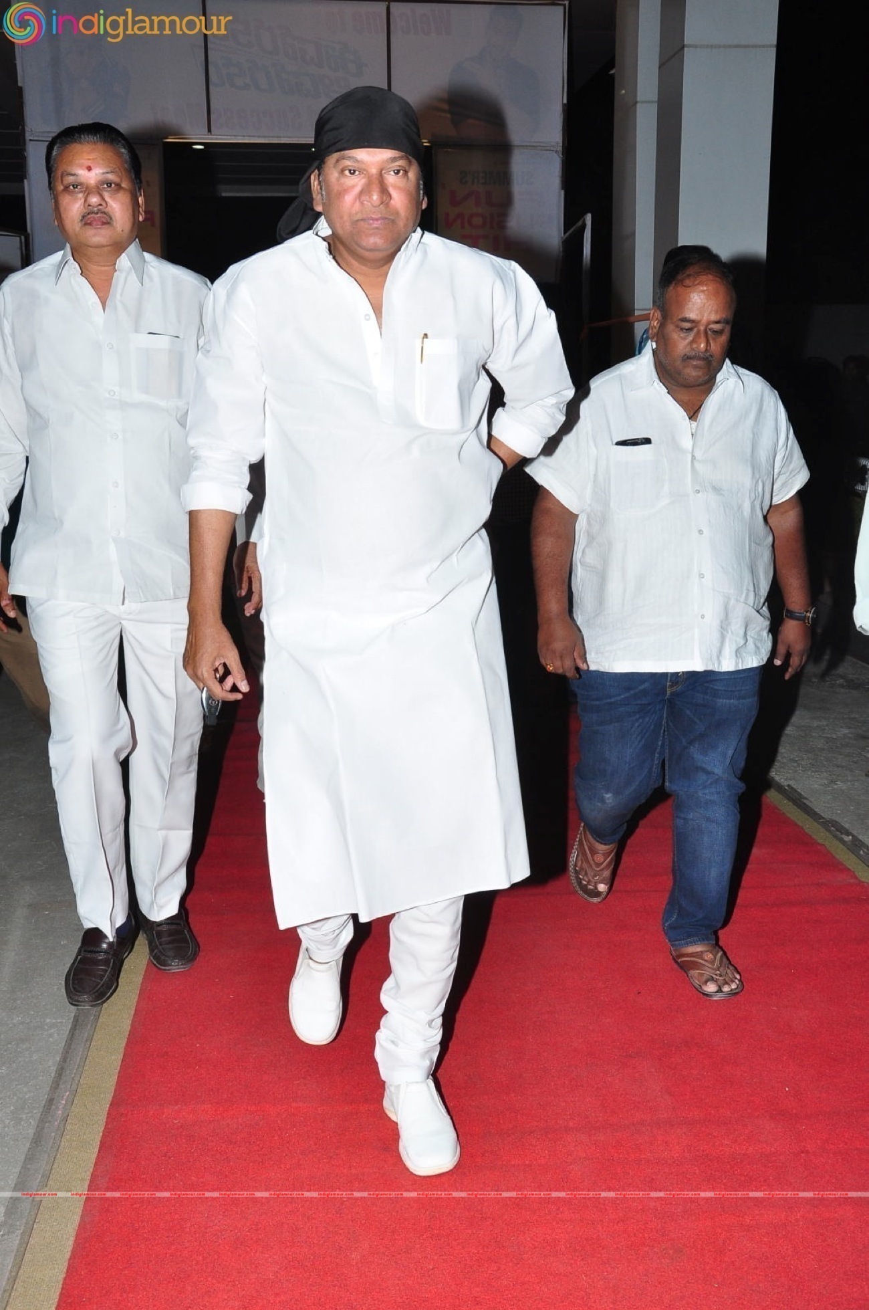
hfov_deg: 34.1
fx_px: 1417
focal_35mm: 39
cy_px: 655
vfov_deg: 49.6
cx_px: 434
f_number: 9
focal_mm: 26
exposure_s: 1/125
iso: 500
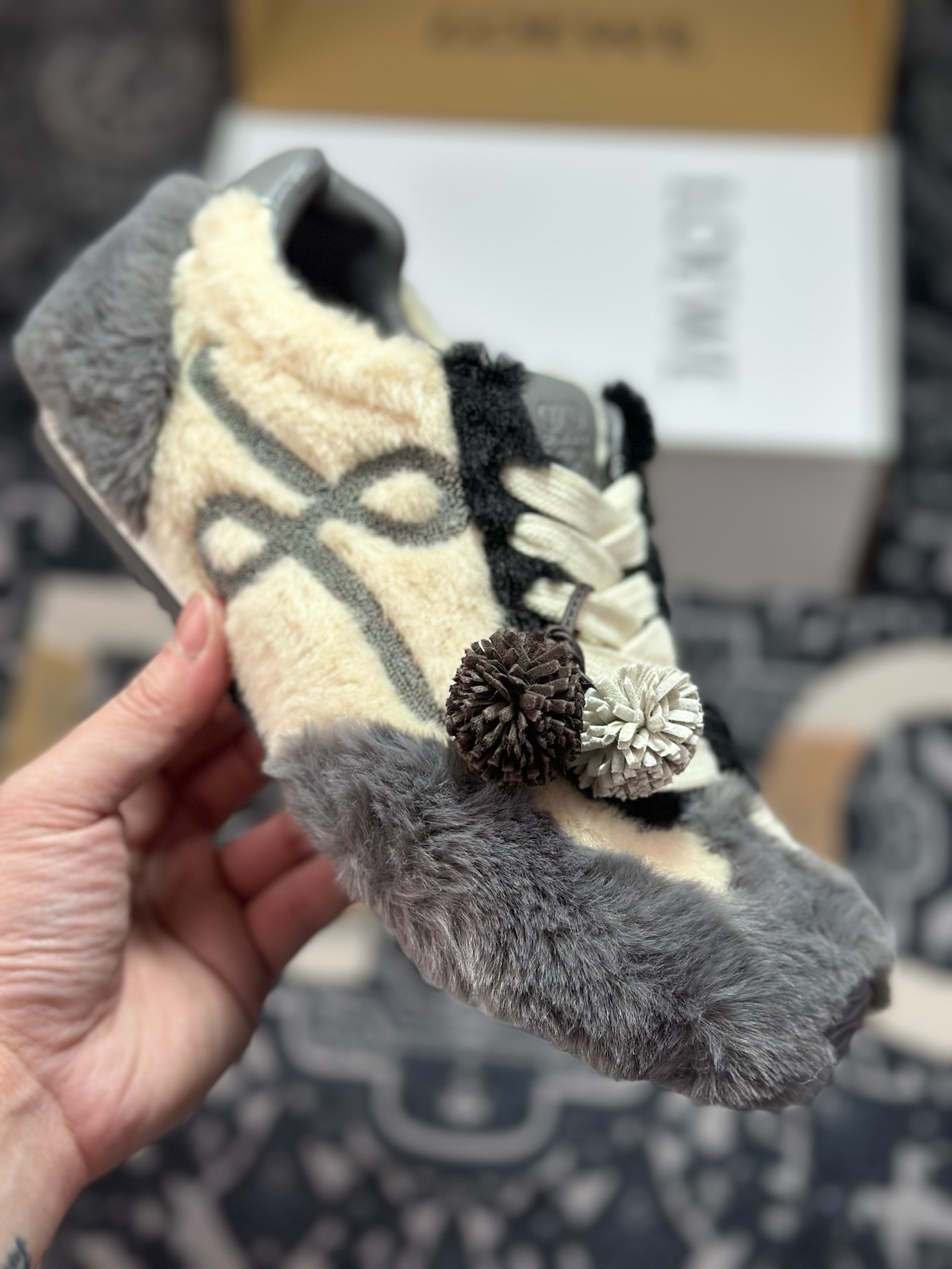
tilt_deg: -58.6
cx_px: 476
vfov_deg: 39.7
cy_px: 634
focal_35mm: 48
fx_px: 1760
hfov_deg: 30.3
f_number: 1.78
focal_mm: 6.86
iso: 80
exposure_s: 1/1019
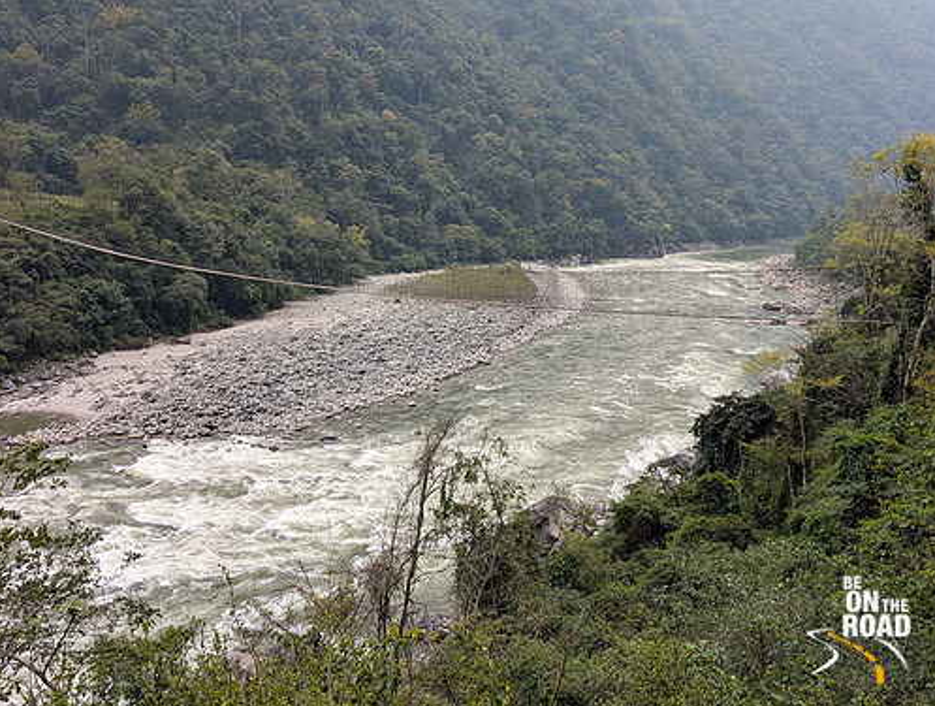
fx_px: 758
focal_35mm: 28
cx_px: 418
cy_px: 304
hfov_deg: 63.2
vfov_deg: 49.8
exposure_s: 1/712
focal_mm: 6.9
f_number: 1.68
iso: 17
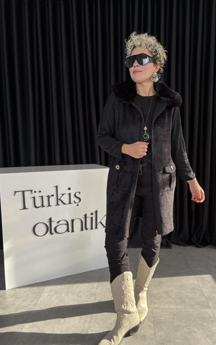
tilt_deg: -7.4
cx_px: 126
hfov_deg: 44.4
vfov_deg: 66.5
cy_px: 175
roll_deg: +0.3
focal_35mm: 28
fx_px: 264
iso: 125
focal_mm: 5.96
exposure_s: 1/90
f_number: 1.6
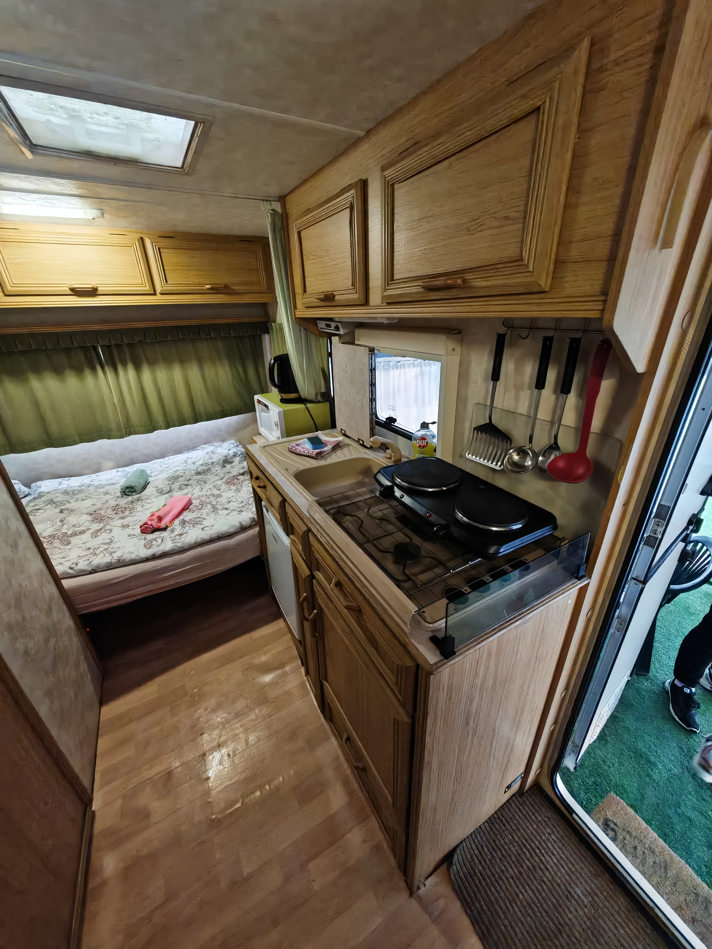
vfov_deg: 106.2
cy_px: 474
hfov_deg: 89.9
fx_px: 357
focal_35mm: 13
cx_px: 356
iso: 1283
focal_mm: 1.82
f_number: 2
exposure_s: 1/25
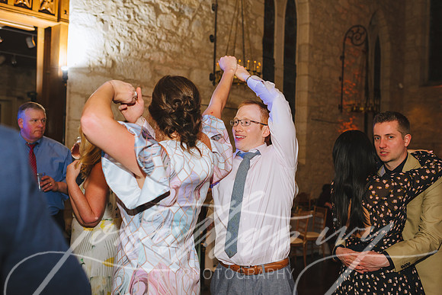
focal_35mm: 35
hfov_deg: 54.4
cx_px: 221
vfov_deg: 37.9
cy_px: 148
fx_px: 430
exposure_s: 1/200
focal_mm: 35
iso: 1000
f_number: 3.5
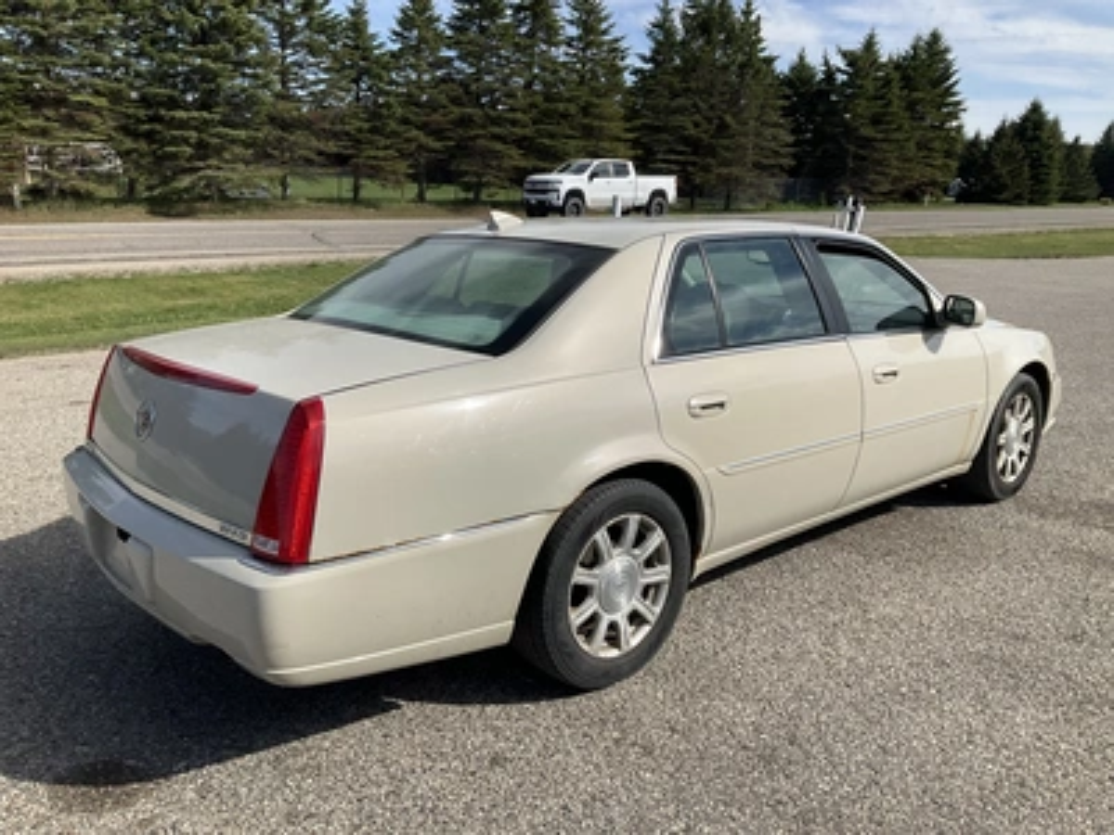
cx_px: 557
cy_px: 418
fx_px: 933
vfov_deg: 48.2
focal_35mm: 29
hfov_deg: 61.7
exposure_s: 1/2538
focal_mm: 3
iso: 25
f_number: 1.8
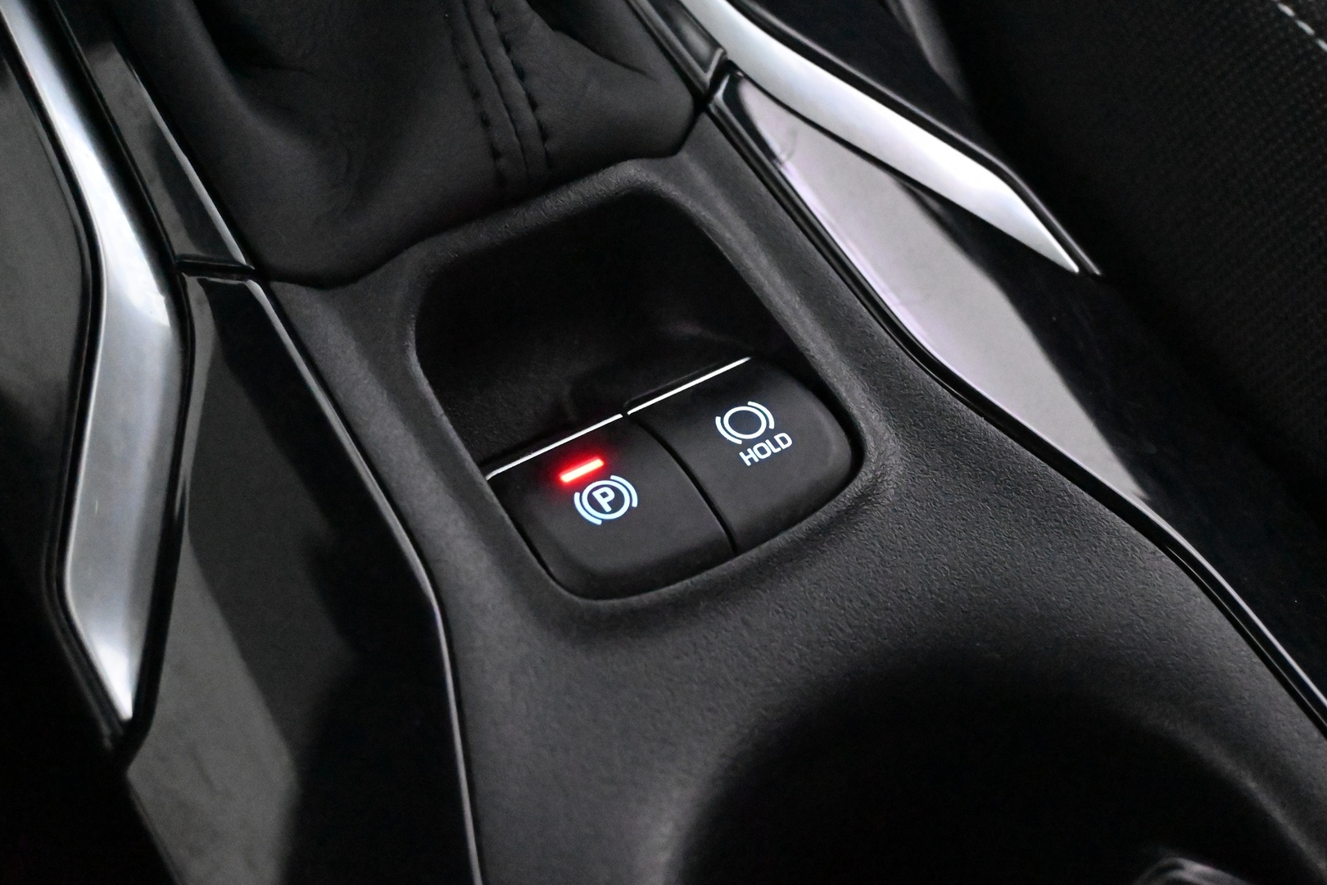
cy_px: 442
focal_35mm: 54
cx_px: 664
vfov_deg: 25.1
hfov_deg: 36.9
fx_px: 1990
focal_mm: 36
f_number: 5.3
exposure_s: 1/60
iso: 25600
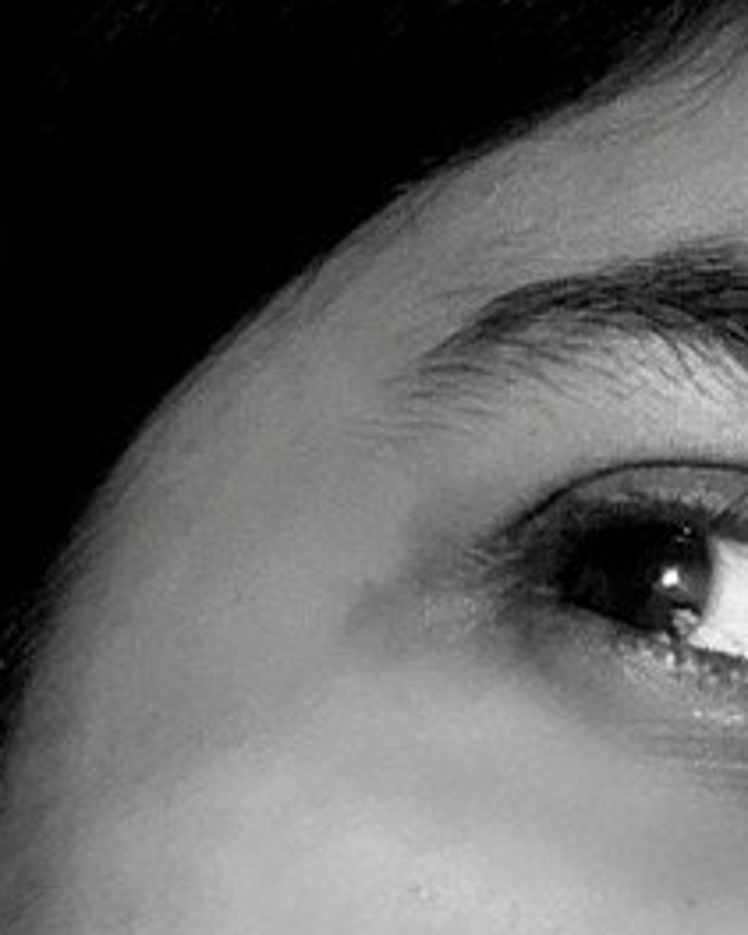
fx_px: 3683
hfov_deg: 11.1
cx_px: -408
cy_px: -333
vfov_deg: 13.8
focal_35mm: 133
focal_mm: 2.69
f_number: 1.9
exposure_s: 1/25
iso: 500
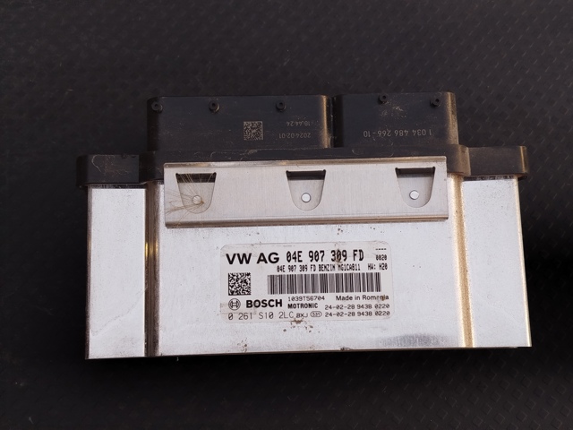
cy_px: 215
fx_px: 795
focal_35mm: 48
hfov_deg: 39.7
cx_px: 286
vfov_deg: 30.3
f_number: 1.7
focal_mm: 5.31
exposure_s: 1/100
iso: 80
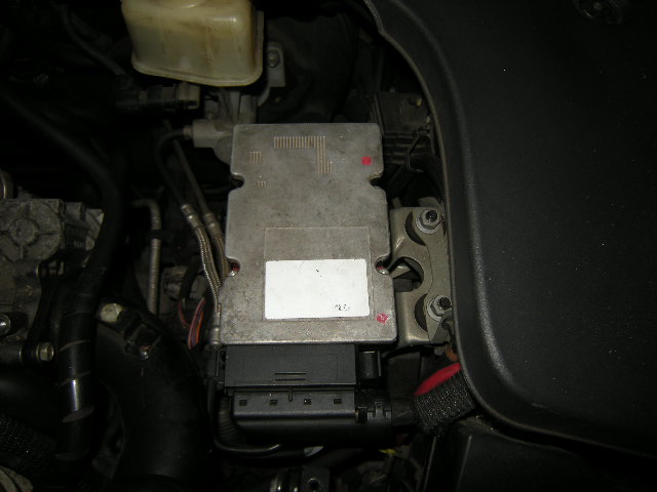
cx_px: 328
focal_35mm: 28
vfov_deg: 49.7
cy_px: 246
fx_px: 531
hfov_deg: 63.4
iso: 64
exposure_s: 1/60
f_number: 2.8
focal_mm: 4.7
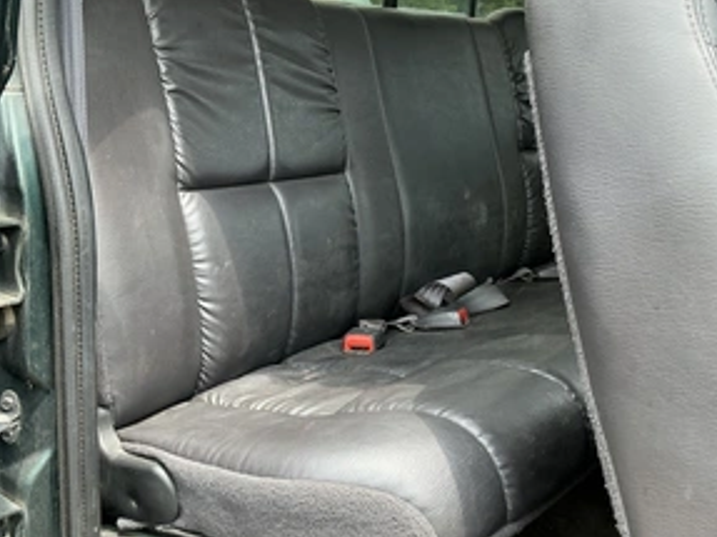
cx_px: 297
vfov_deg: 36.8
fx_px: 807
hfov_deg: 47.7
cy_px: 265
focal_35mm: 39
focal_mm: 3
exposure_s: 1/160
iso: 32
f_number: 1.8
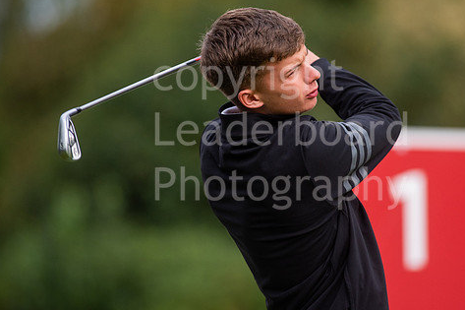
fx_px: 4751
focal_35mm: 368
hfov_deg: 5.6
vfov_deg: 3.7
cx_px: 282
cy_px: 138
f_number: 4
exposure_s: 1/2000
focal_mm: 300
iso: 640
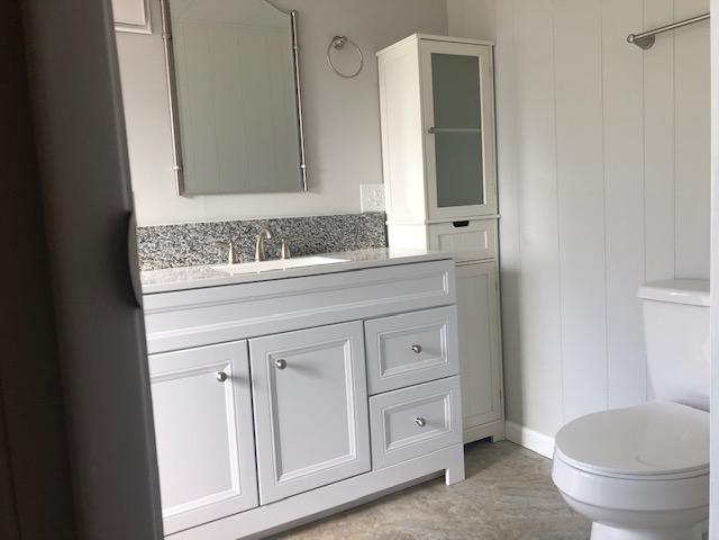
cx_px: 360
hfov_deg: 63.4
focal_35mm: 28
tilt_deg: -5.8
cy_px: 270
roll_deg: +2.1
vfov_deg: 49.7
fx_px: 582
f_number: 1.8
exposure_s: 1/120
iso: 40
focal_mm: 3.99
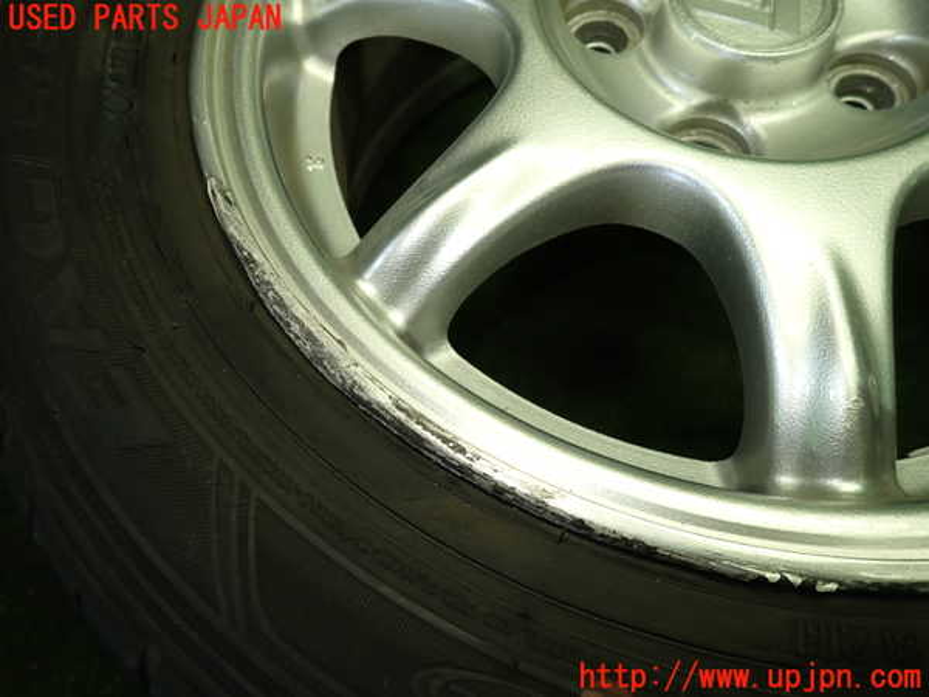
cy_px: 348
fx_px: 671
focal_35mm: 25
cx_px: 464
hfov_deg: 69.4
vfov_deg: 54.9
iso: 100
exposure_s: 1/60
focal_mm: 4.5
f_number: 2
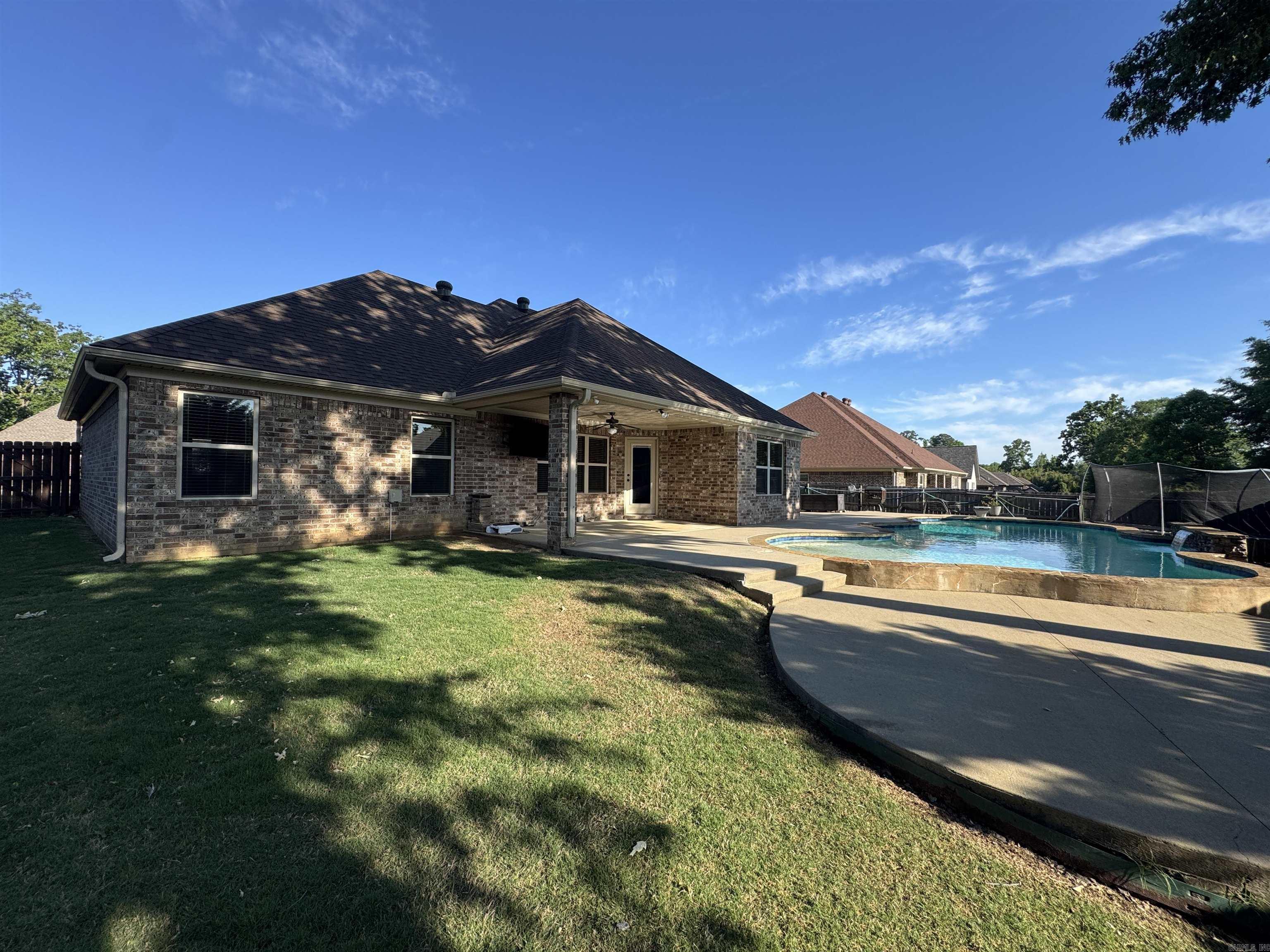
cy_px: 476
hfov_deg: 102.1
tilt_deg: +0.5
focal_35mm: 14
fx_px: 514
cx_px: 635
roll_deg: -0.5
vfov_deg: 85.7
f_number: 2.2
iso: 50
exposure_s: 1/821
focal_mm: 2.22
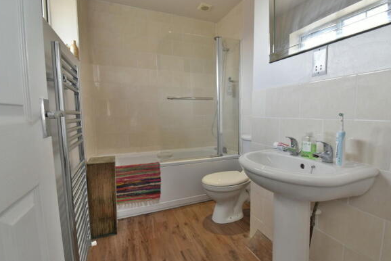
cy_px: 138
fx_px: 185
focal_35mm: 17
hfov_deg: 93.0
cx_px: 211
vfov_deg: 70.5
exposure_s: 1/8
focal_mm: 10
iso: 400
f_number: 8
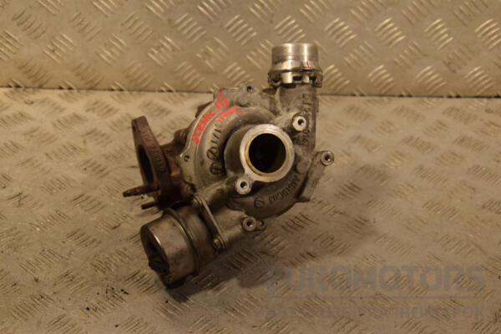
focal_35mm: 68
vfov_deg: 20.2
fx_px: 939
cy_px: 167
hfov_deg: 29.9
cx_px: 250
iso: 800
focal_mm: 45
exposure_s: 1/200
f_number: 7.1
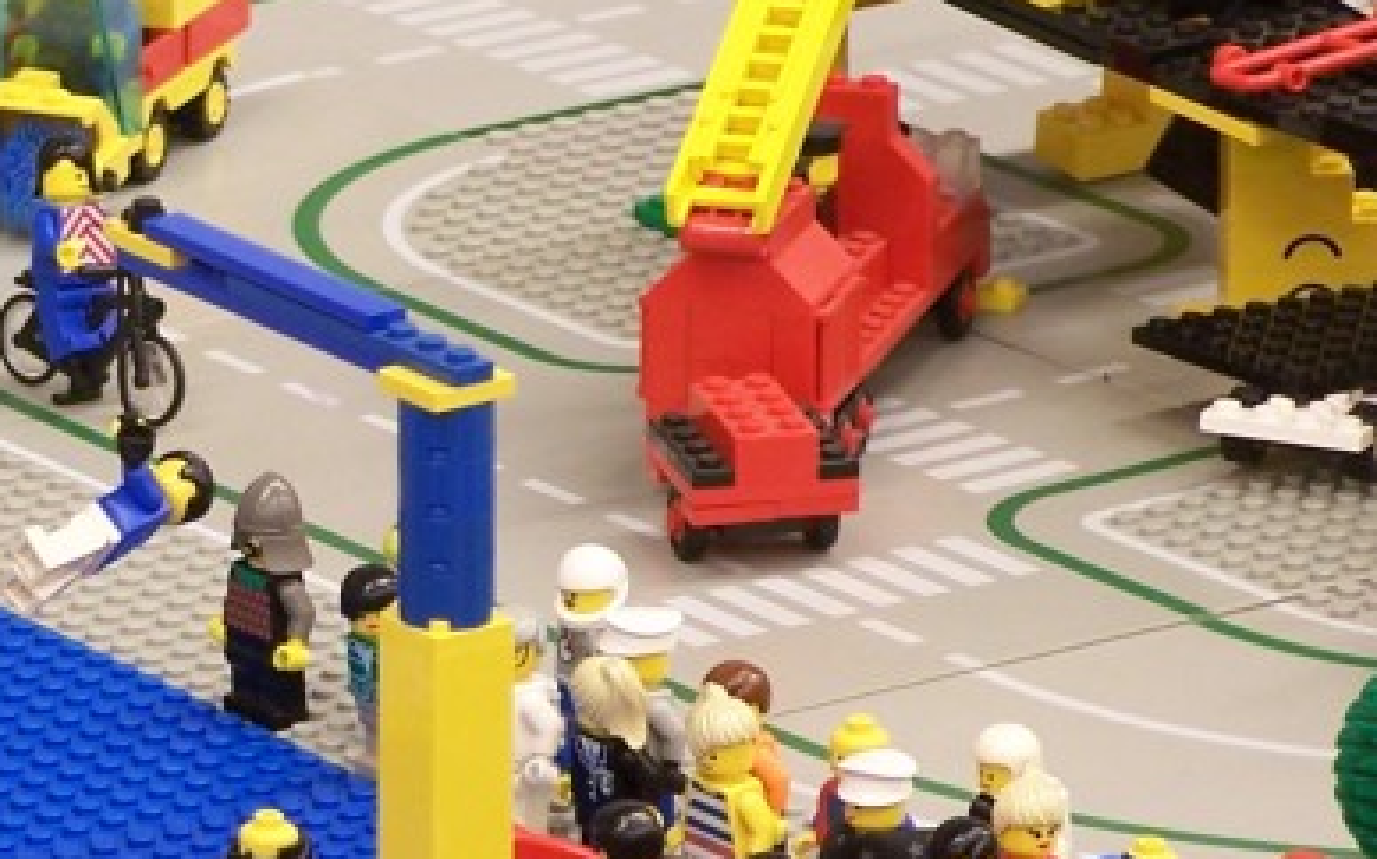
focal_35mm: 445
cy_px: 440
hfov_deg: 4.7
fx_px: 16690
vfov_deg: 2.9
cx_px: -99
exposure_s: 1/3
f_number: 3.2
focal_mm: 26.4
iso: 80
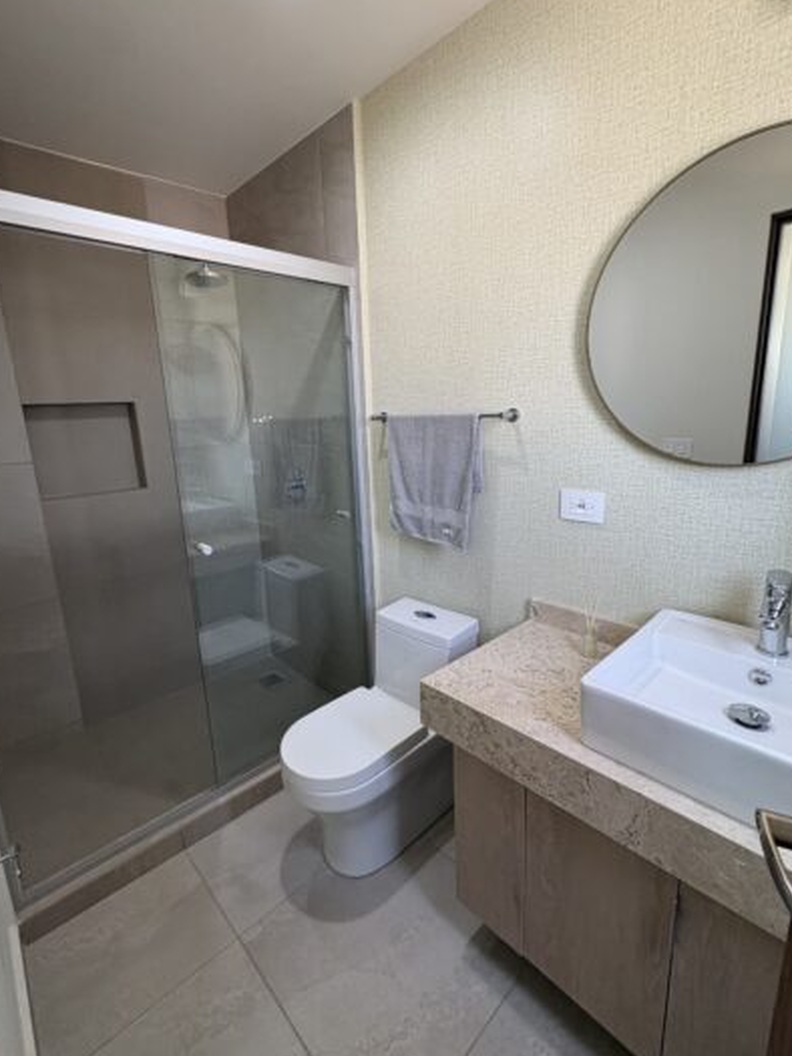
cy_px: 517
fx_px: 488
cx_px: 390
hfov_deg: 78.1
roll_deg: +2.9
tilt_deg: -12.1
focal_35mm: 16
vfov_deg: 94.5
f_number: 2.2
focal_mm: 2.22
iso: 200
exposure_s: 1/97
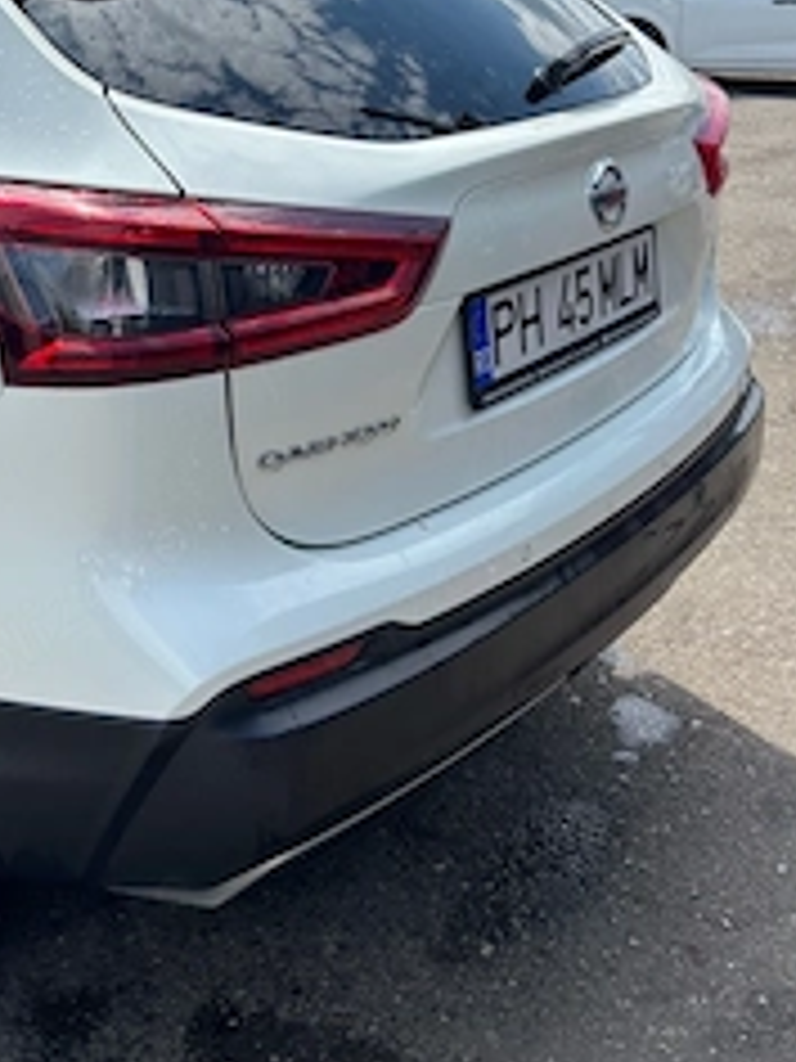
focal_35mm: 44
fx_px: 1349
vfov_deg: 42.2
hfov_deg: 31.8
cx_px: 135
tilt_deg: -17.5
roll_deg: +1.7
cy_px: 333
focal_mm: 5.96
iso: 50
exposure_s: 1/2710
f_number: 1.6
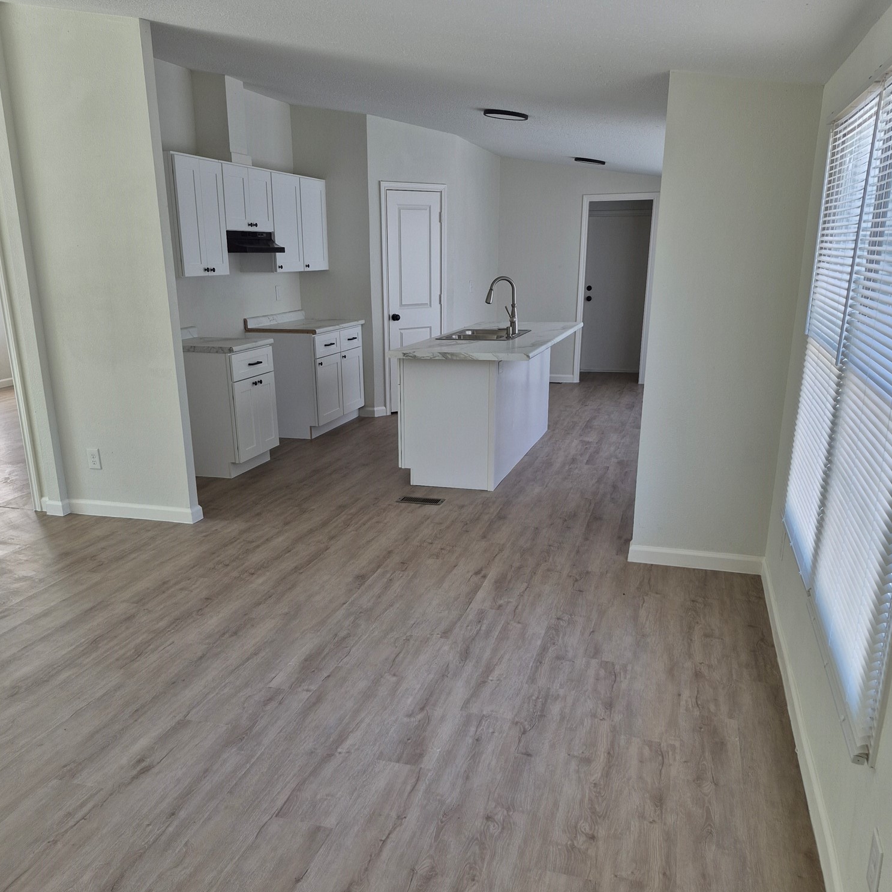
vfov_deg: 57.0
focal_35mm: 28
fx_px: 816
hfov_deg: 57.3
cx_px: 437
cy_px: 523
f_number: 1.8
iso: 50
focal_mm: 5.4
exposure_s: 1/120
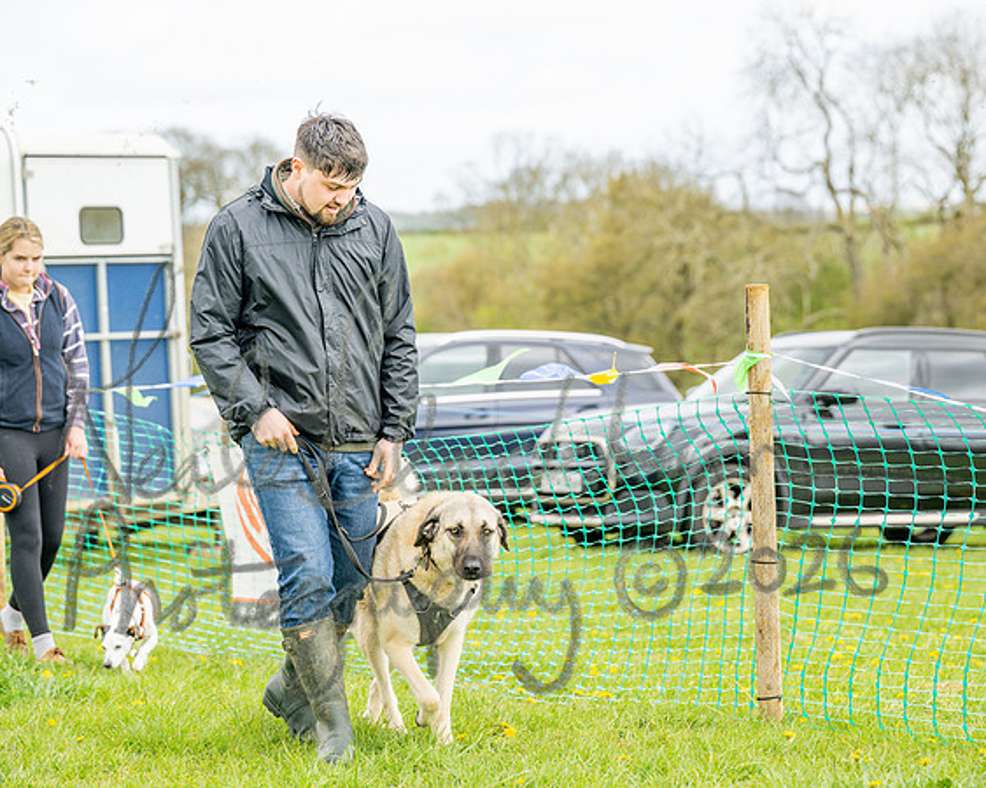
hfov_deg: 16.6
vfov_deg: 13.3
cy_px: 394
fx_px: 3384
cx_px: 497
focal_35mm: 116
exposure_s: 1/1600
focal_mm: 103
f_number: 4
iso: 400
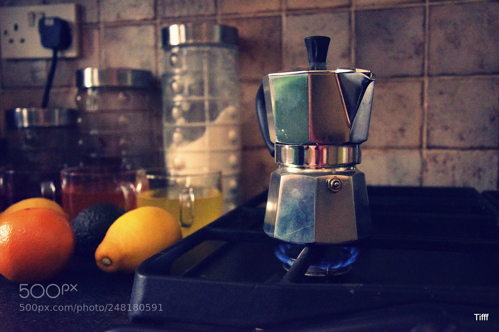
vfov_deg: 34.2
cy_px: 166
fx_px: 540
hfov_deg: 49.6
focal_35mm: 39
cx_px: 250
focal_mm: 26
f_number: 4
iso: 12800
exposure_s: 1/500
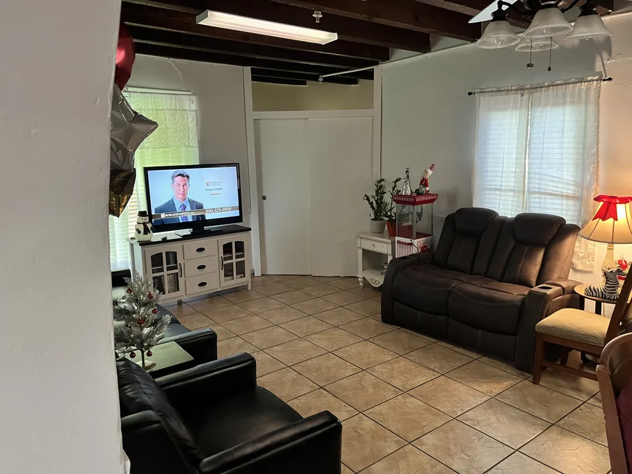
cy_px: 237
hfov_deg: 67.3
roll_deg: +1.4
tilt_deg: -10.4
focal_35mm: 26
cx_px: 316
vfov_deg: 53.1
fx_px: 475
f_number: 1.6
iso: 400
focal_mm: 5.1
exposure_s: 1/60
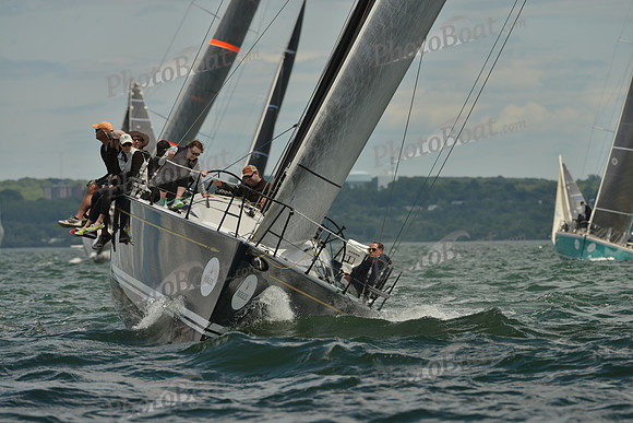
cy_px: 212
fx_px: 6683
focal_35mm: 380
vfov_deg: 3.6
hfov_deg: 5.4
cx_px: 316
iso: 200
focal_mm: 380
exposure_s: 1/800
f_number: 8
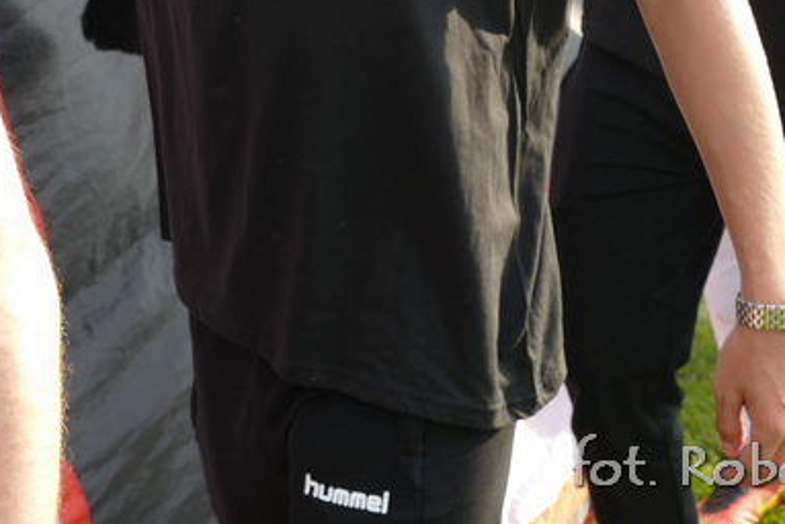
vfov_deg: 11.3
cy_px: -257
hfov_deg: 16.4
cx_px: -260
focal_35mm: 117
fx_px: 2553
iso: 125
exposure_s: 1/250
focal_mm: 14.24
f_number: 3.1
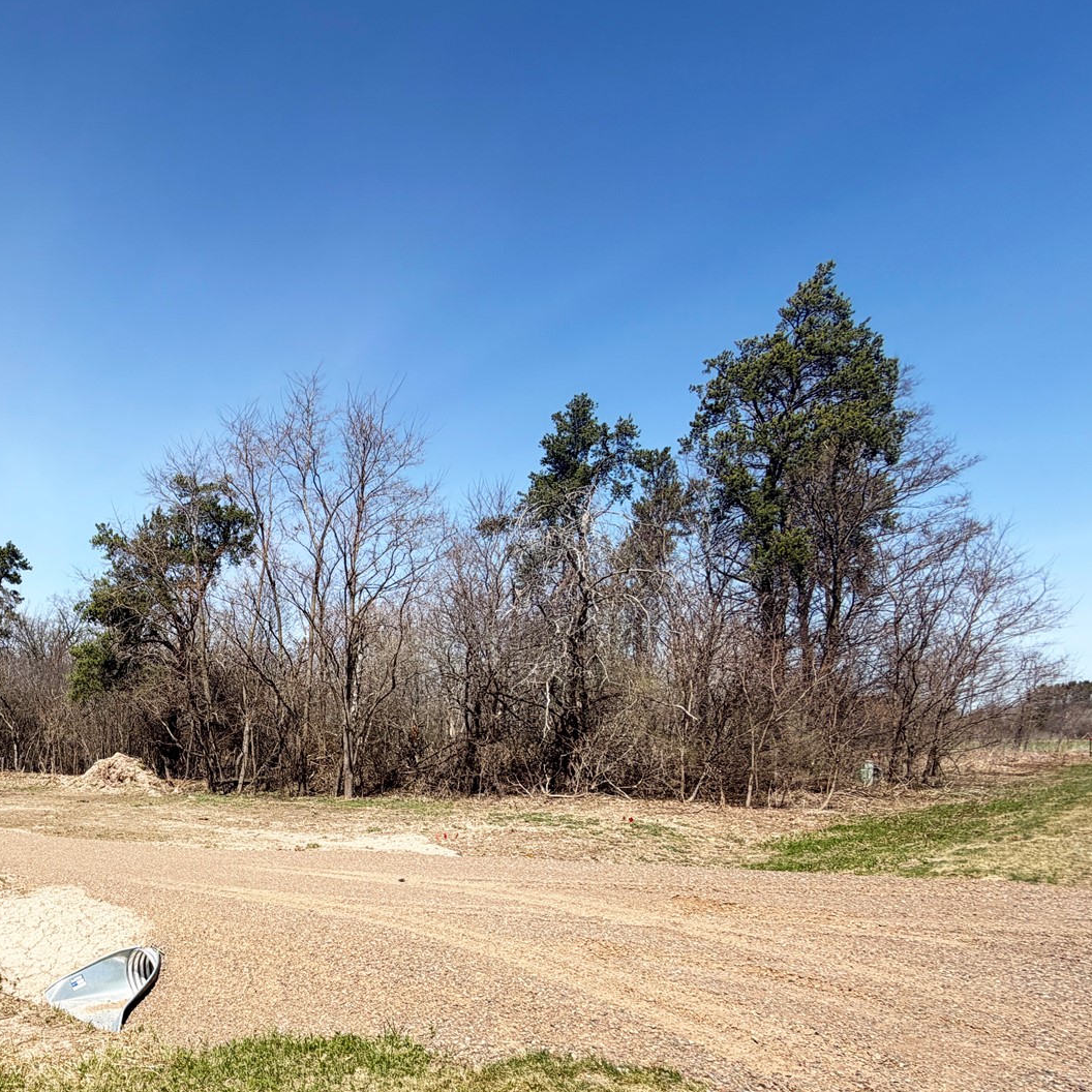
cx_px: 127
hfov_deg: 56.8
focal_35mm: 24
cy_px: 759
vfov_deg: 62.8
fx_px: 857
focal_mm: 2.22
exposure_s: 1/853
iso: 20
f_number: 2.2
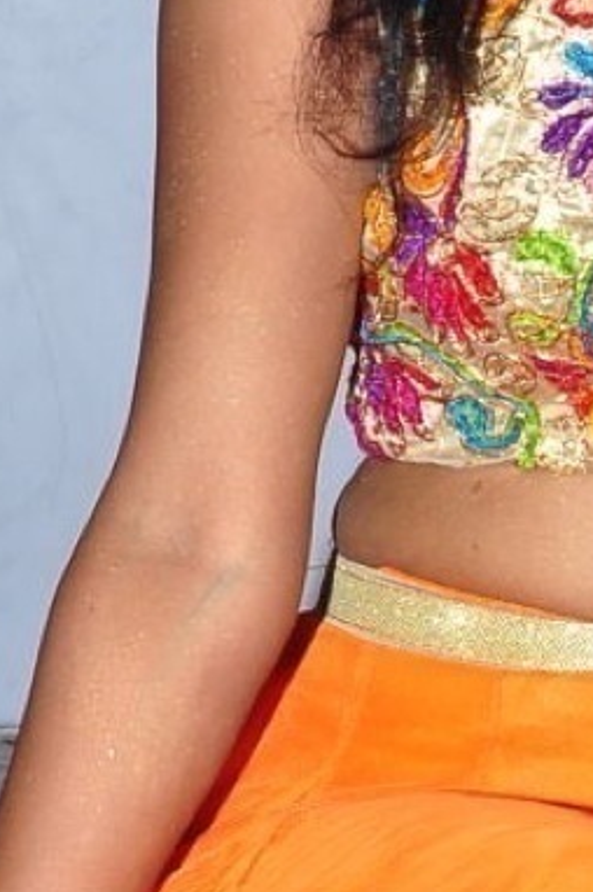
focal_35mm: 248
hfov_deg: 5.5
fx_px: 6147
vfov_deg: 8.3
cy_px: 887
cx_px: 805
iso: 400
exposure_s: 1/125
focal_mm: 35
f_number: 10
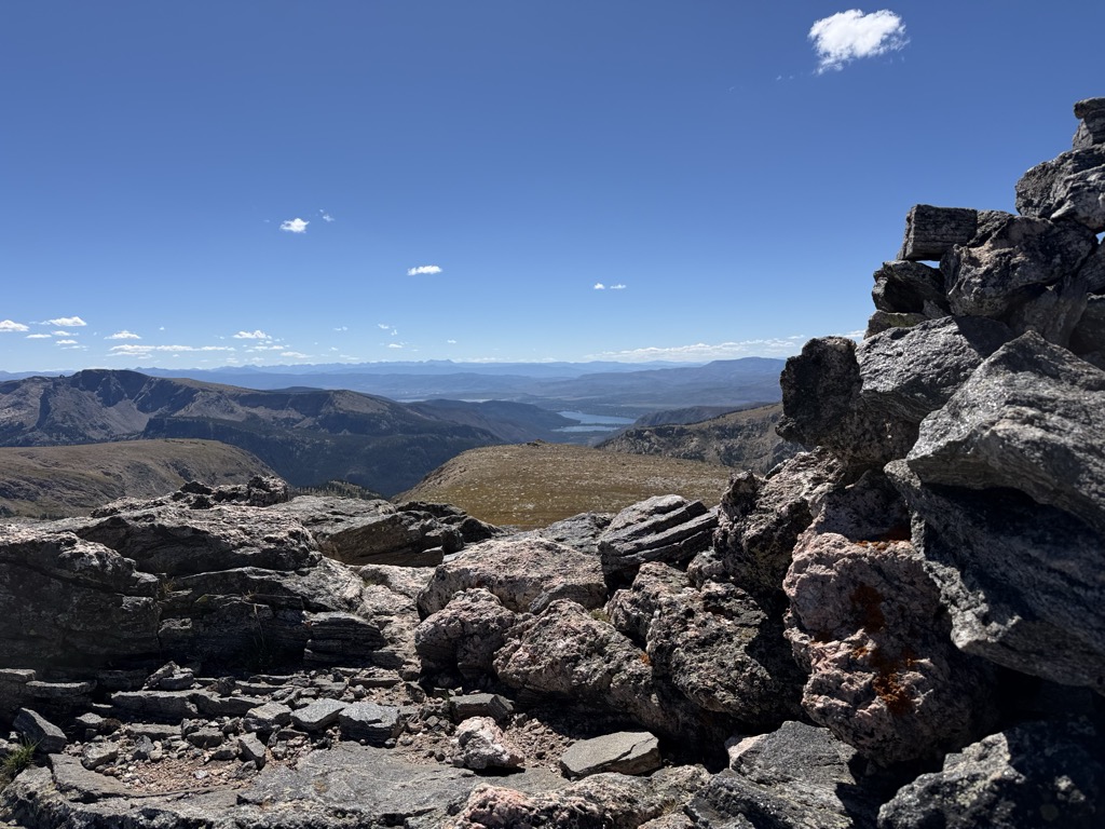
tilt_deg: -5.9
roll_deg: +1.8
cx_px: 552
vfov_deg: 56.8
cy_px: 414
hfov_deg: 71.6
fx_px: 766
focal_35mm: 24
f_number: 1.78
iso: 80
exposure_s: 1/6711
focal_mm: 6.76
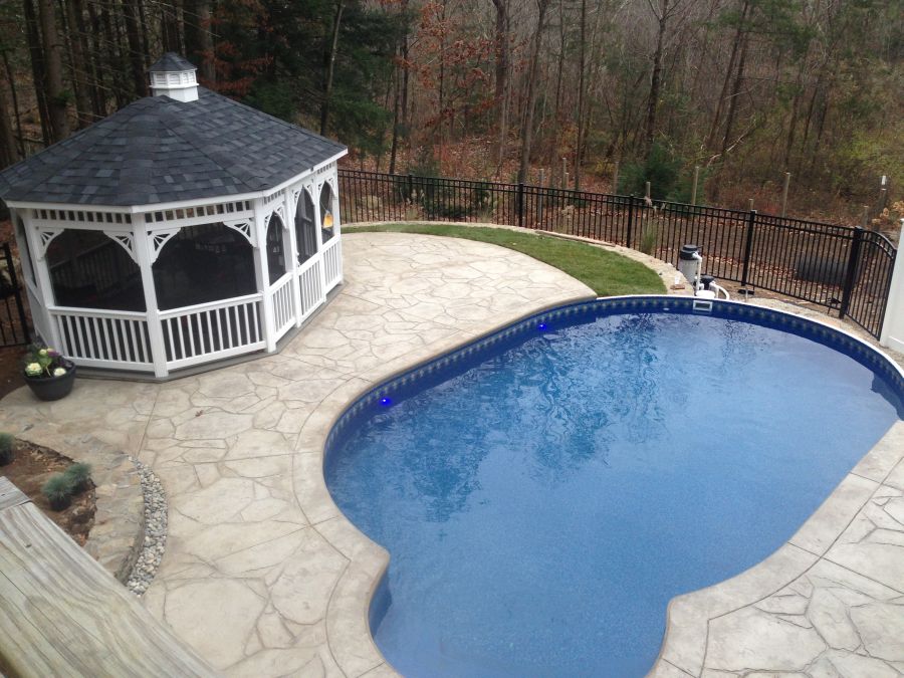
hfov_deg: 55.4
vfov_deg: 42.9
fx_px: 862
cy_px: 339
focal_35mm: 33
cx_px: 452
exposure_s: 1/120
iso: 80
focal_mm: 4.13
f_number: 2.4
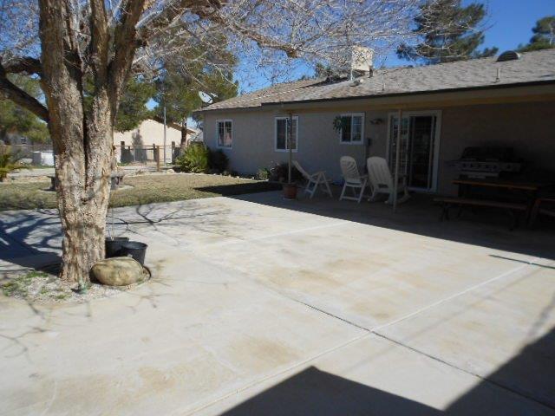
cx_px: 278
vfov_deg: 53.1
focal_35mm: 26
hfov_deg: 67.3
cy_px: 208
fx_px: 417
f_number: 3.2
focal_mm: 4.6
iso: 80
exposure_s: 1/1250
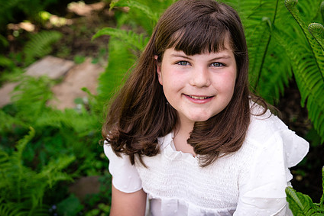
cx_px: 209
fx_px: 603
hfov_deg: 29.9
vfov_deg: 20.3
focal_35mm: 67
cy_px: 94
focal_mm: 49
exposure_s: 1/500
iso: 100
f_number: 2.8
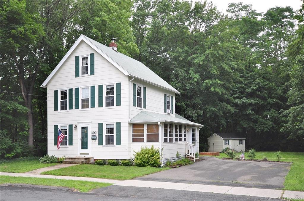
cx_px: 152
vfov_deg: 43.5
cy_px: 100
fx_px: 253
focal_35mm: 30
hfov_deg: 62.0
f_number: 5.6
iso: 400
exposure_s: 1/320
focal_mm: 20
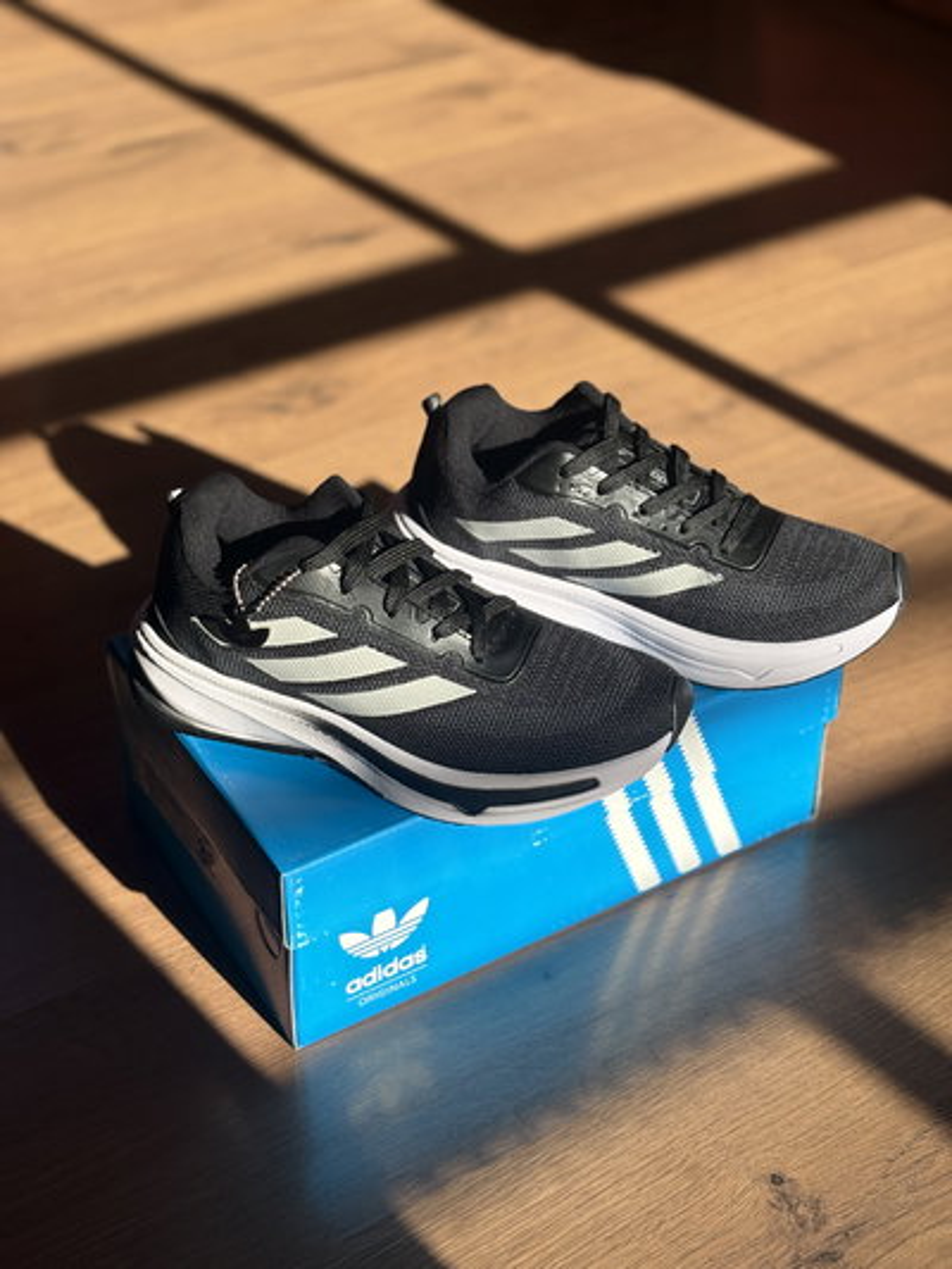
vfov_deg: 36.8
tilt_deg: -34.8
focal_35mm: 52
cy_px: 634
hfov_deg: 28.0
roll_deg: -0.3
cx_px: 476
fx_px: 1906
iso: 32
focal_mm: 5.96
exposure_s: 1/1901
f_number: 1.6
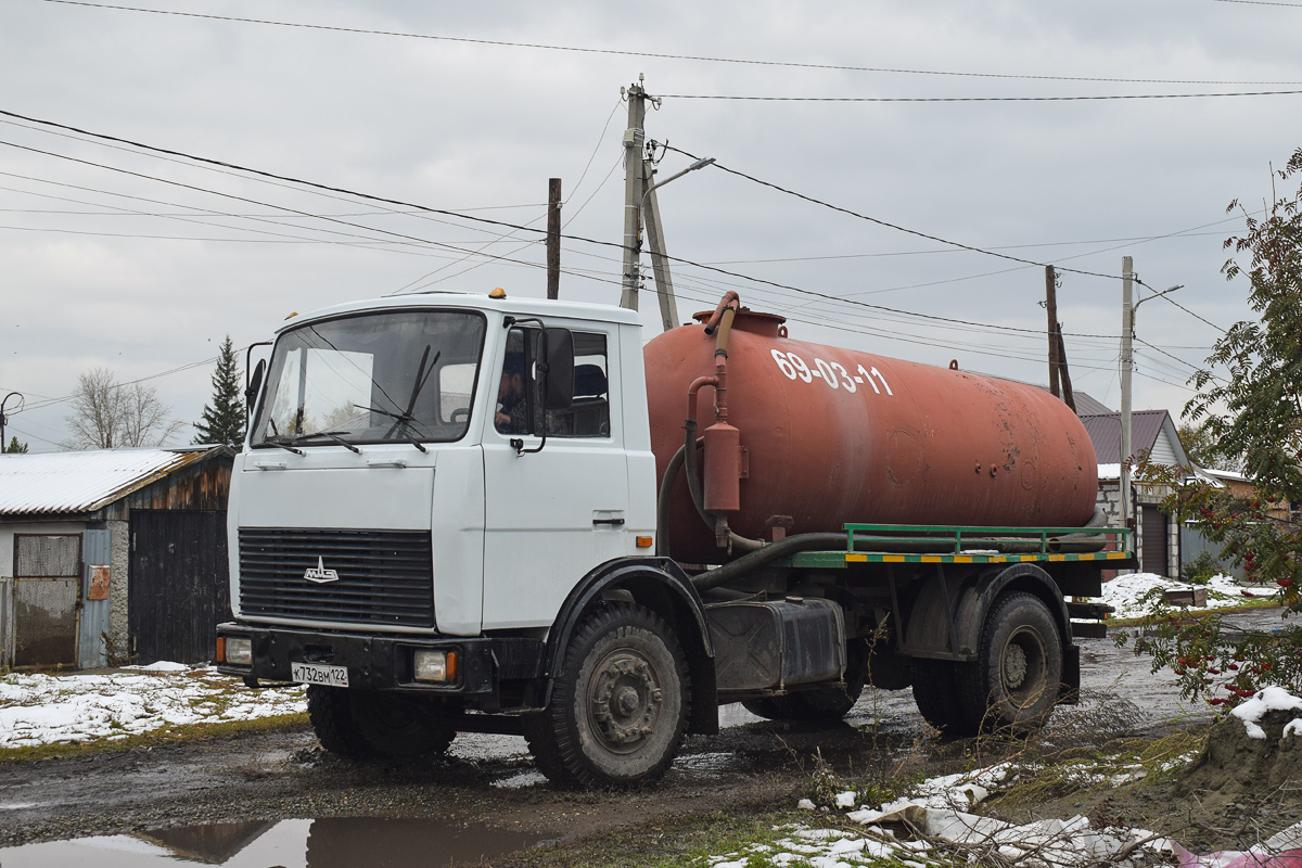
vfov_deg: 30.8
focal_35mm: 44
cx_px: 651
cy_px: 434
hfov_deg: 45.0
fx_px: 1573
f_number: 6.3
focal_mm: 29
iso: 200
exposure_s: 1/500
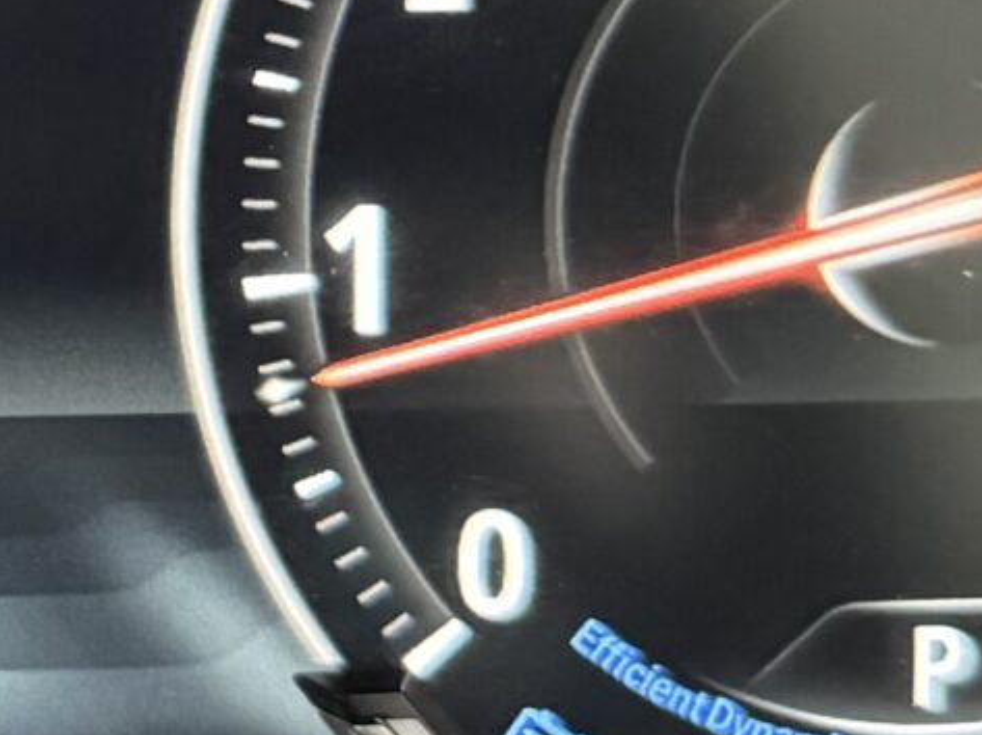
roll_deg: -1.0
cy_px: -25
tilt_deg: -21.8
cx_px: -504
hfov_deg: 14.2
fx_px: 3685
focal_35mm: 130
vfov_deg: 11.3
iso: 800
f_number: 1.78
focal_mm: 6.76
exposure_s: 1/33
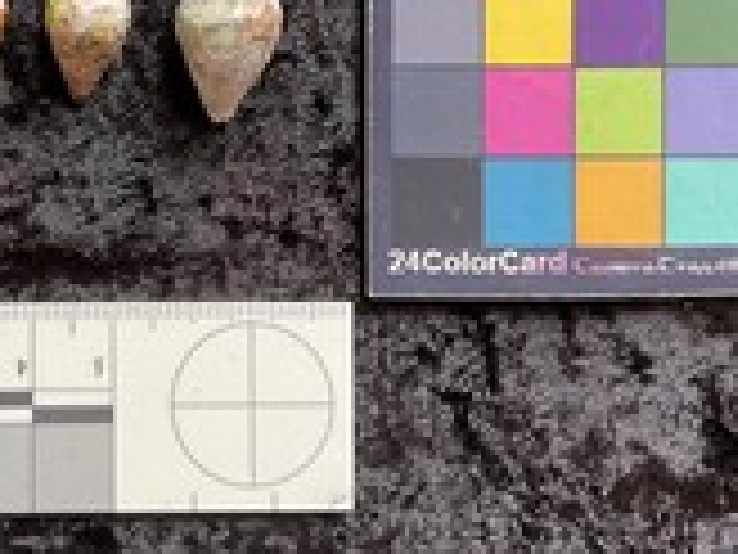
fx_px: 1322
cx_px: 94
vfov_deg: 23.0
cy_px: 43
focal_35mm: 62
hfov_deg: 30.0
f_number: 1.8
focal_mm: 3
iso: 64
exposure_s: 1/120
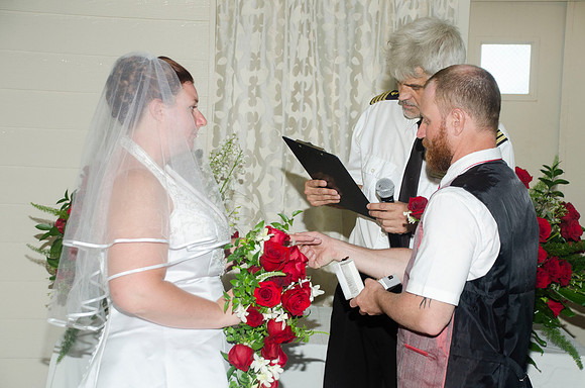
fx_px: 1167
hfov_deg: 28.1
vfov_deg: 18.8
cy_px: 194
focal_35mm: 72
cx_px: 292
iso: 400
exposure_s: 1/250
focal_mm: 48
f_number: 5.6
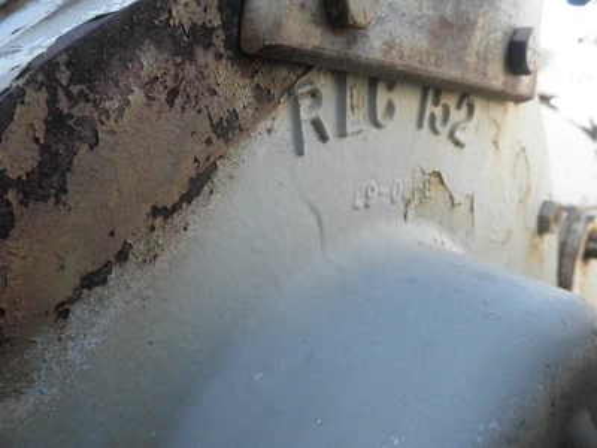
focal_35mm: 44
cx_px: 298
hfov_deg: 42.9
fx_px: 759
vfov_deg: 32.9
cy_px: 224
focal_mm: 7.9
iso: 125
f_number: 3.4
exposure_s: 1/80
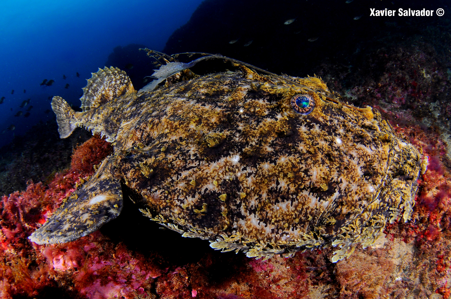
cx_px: 226
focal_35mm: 15
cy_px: 150
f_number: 9
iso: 320
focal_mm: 10
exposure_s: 1/80
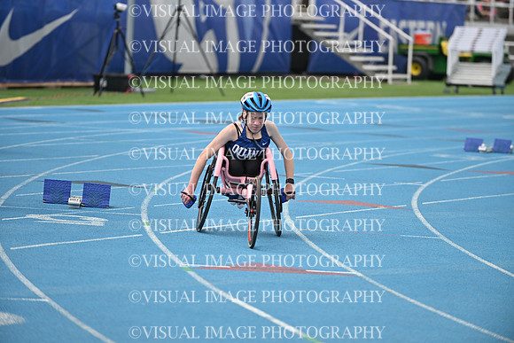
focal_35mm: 200
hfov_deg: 10.3
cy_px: 172
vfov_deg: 6.9
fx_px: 2856
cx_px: 257
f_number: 3.5
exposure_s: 1/3200
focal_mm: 200
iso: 250
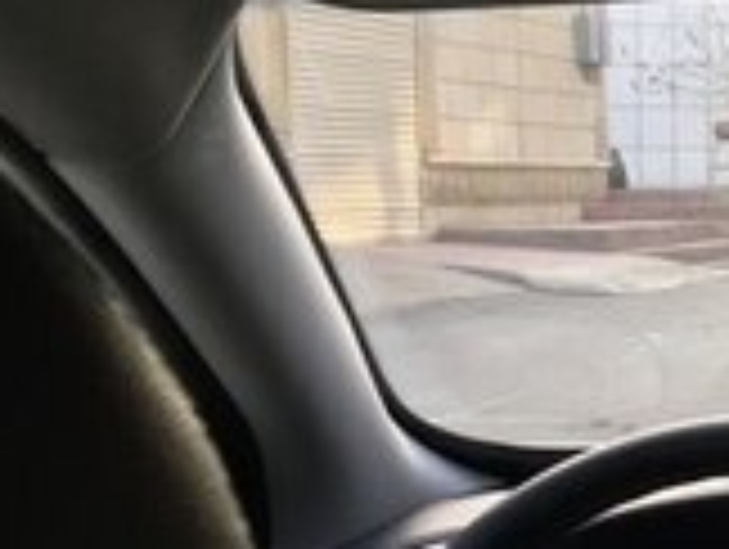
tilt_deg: -3.5
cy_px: 389
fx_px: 2489
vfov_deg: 12.6
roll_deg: -0.5
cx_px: 1462
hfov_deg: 14.0
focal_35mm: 118
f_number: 2.2
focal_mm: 4.15
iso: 32
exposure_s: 1/100
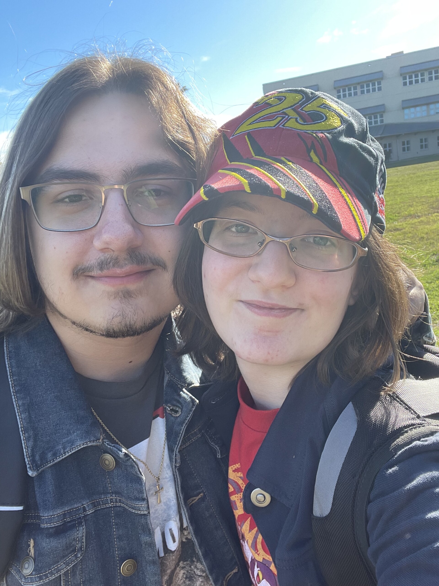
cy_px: 293
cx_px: 220
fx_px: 507
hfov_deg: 46.8
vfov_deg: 60.0
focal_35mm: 30
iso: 25
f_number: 2.2
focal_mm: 2.71
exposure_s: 1/186
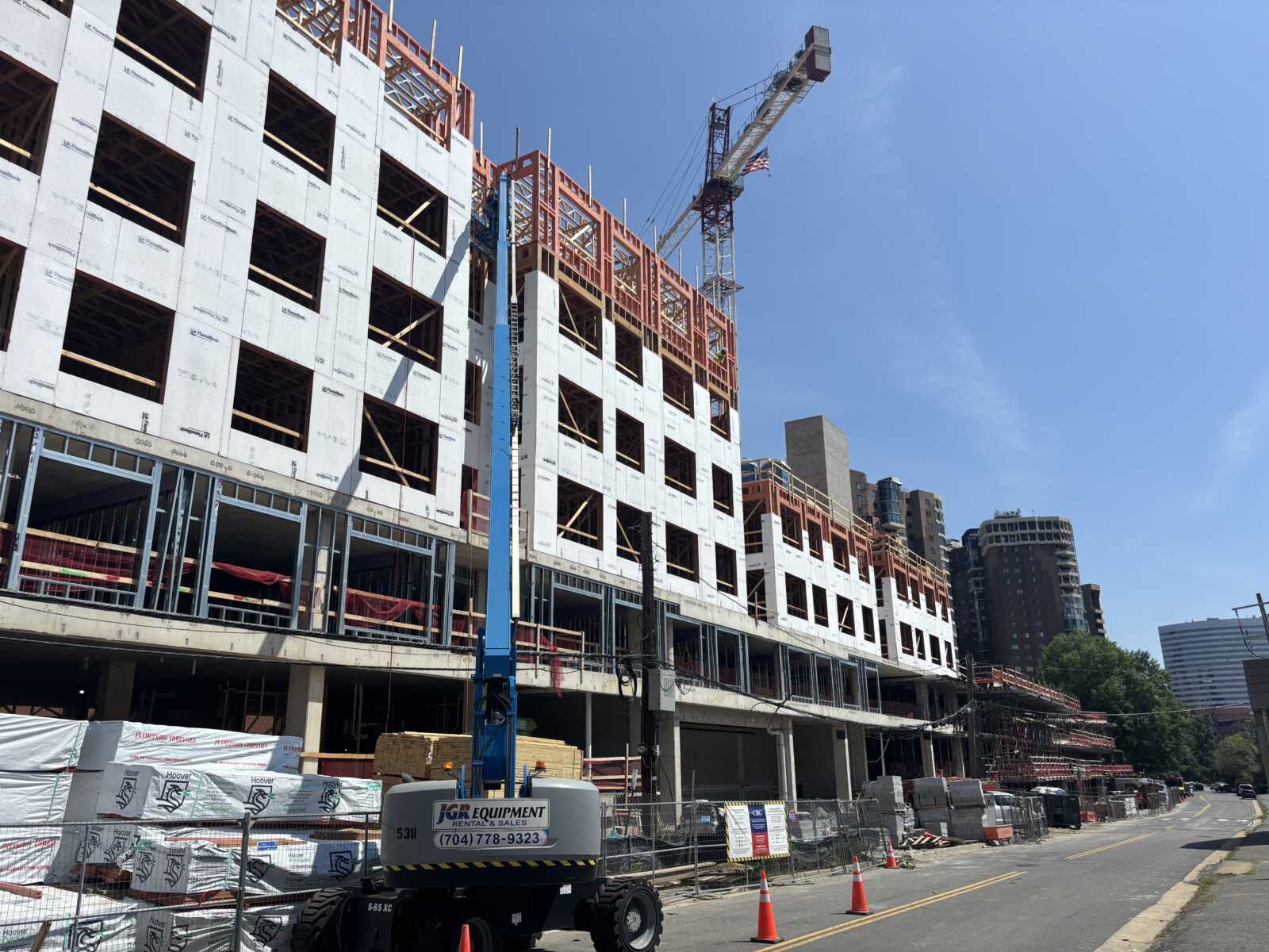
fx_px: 953
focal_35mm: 26
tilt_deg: +16.8
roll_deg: +0.3
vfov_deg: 53.1
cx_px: 634
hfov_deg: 67.3
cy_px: 476
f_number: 1.6
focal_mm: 5.96
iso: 50
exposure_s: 1/6329
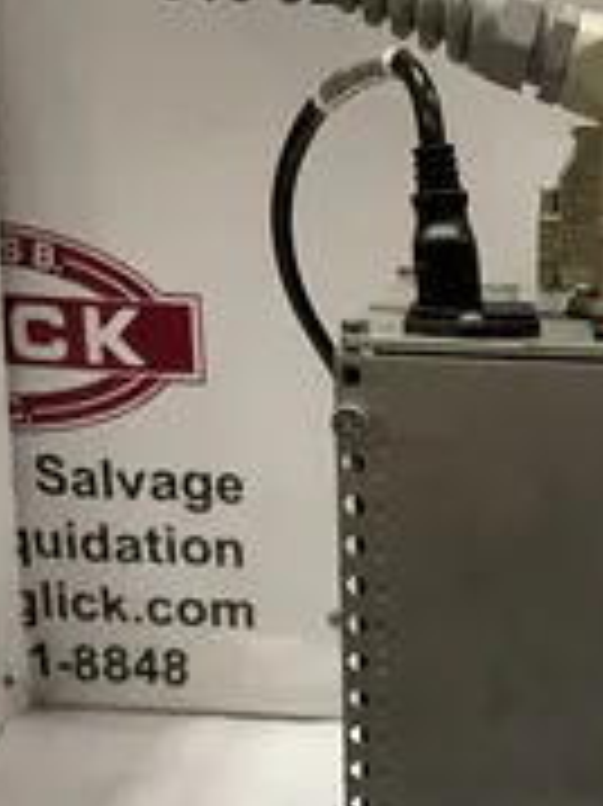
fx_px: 1349
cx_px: 540
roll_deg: -3.1
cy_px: 716
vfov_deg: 31.8
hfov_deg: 24.5
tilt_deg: -21.4
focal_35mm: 58
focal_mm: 4.2
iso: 160
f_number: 1.6
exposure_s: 1/60
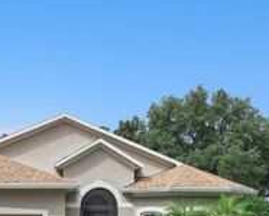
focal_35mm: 63
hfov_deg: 29.8
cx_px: 94
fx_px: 502
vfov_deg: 23.2
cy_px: 217
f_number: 2.8
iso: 100
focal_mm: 12.3
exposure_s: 1/2000
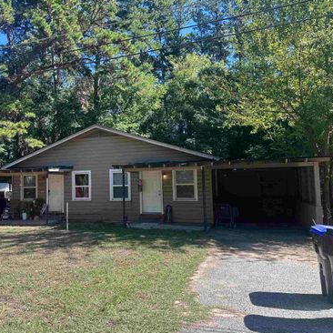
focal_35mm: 29
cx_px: 122
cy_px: 167
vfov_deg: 55.6
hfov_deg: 54.9
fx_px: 316
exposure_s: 1/1171
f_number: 1.78
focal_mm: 6.86
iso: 80
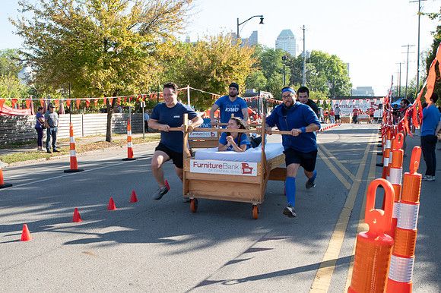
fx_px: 481
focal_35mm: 39
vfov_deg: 33.7
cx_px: 175
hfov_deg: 48.9
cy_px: 185
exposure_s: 1/200
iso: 500
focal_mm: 24
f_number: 11
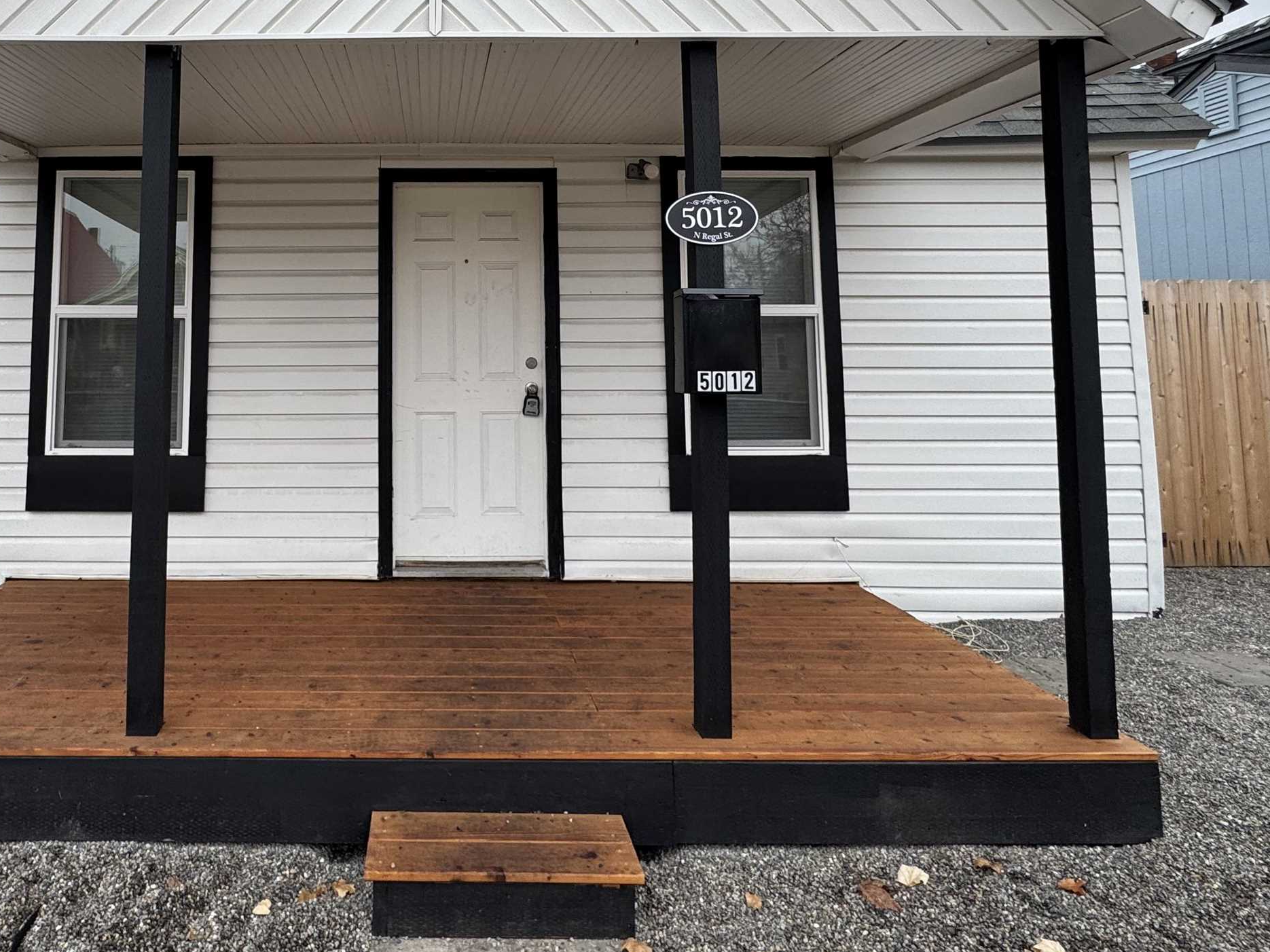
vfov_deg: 57.1
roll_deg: -0.2
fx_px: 844
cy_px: 288
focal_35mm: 23
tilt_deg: +3.8
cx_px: 436
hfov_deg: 72.0
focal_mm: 2.22
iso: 50
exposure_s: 1/99
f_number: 2.2
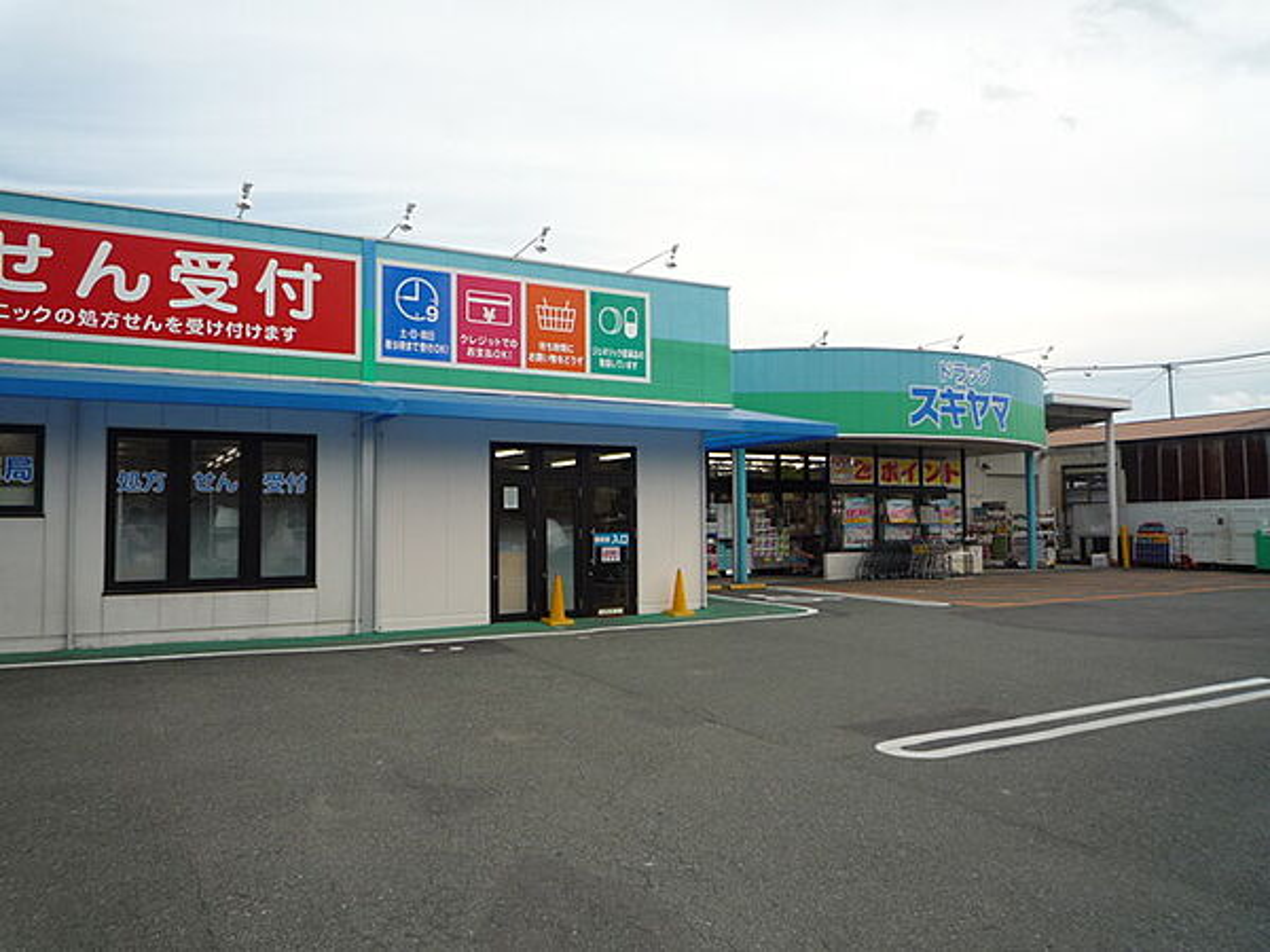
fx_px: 917
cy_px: 476
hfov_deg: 69.4
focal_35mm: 25
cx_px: 635
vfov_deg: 54.9
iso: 100
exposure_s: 1/500
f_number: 4
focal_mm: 4.4
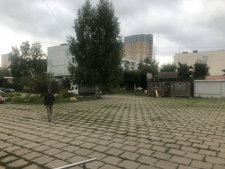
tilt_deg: -0.9
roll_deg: -1.1
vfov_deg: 49.7
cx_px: 112
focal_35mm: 28
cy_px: 84
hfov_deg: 63.4
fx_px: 182
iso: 20
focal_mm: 3.99
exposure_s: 1/130
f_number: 1.8
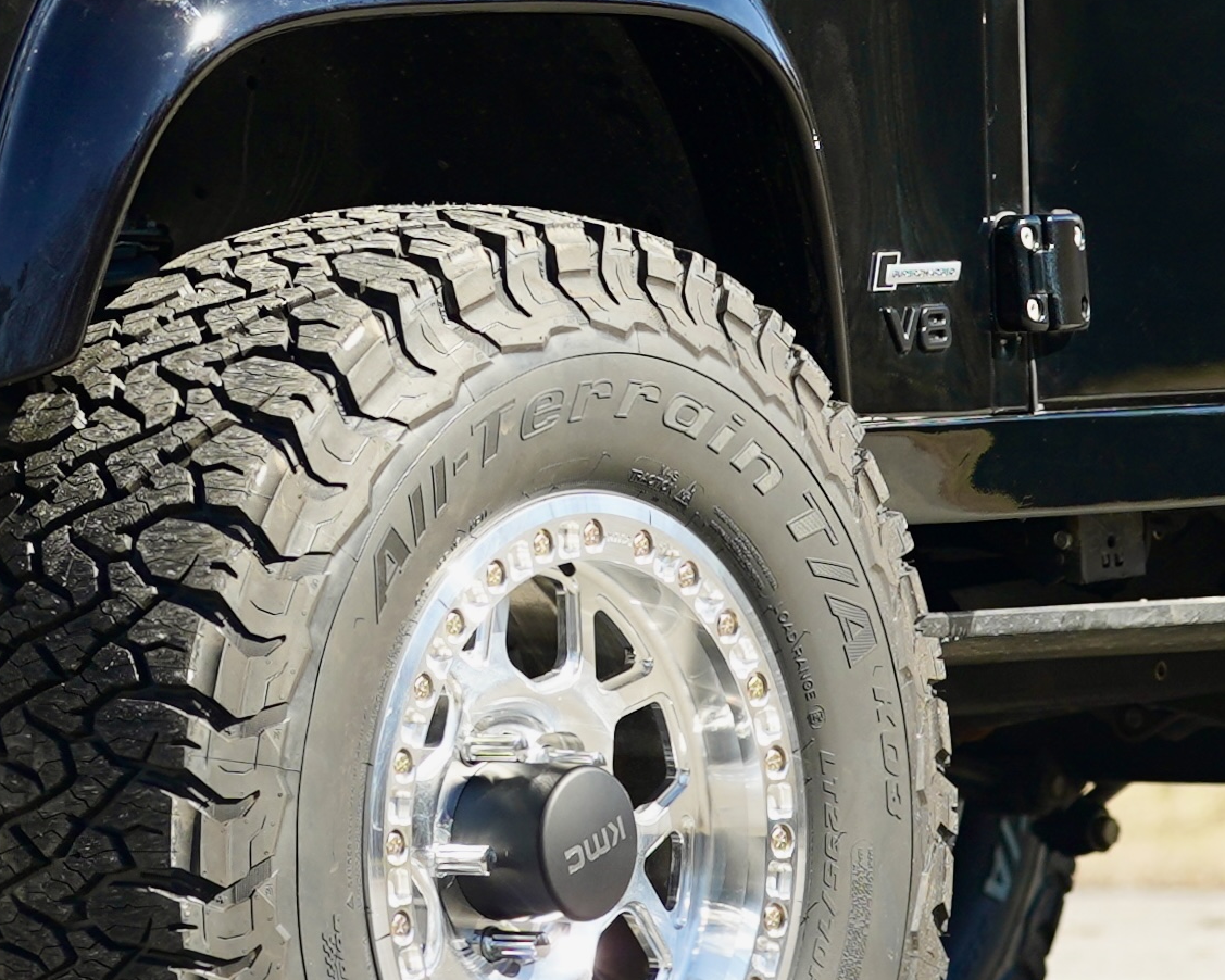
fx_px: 13743
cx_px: 322
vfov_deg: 4.1
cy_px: -85
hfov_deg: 5.1
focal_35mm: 379
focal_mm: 85
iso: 125
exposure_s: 1/400
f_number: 3.2
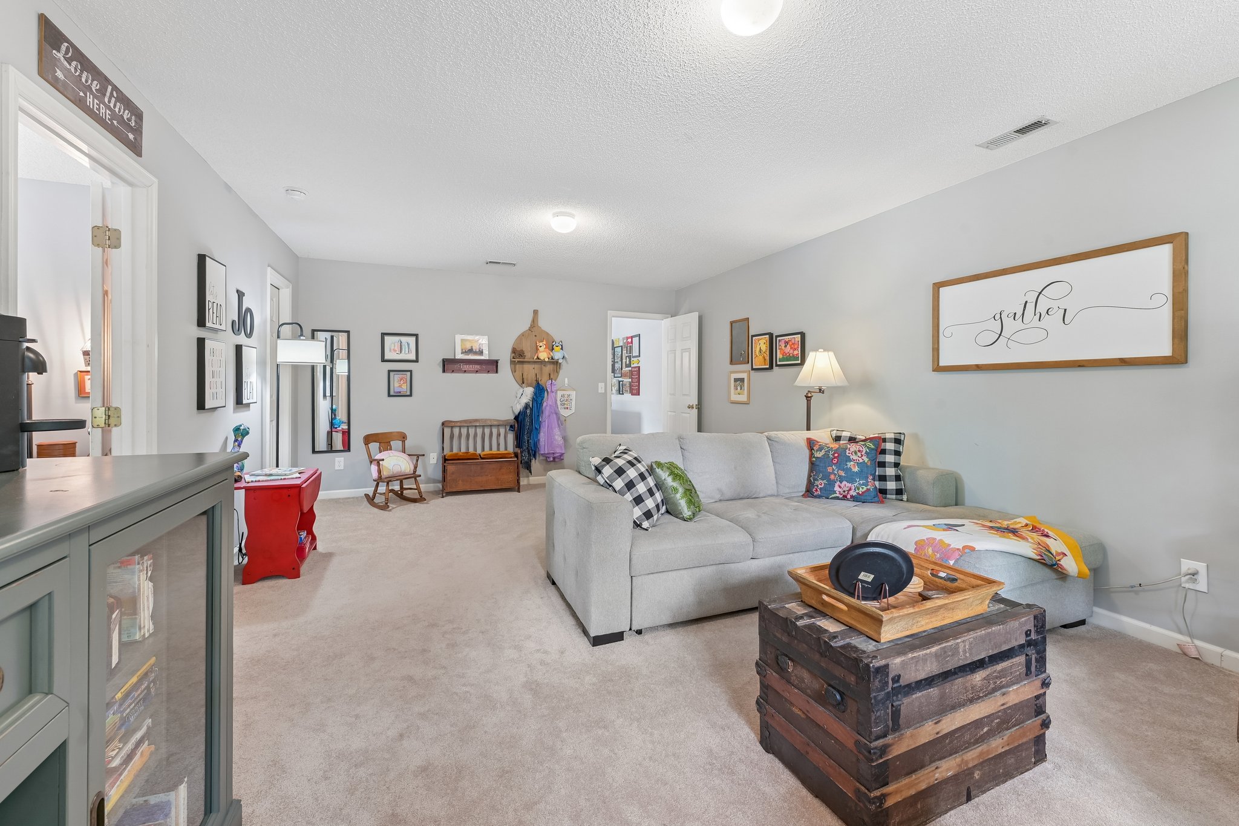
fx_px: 482
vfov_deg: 81.2
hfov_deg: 104.3
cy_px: 413
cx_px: 620
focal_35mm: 14
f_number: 9
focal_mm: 14
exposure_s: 1/2
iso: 200
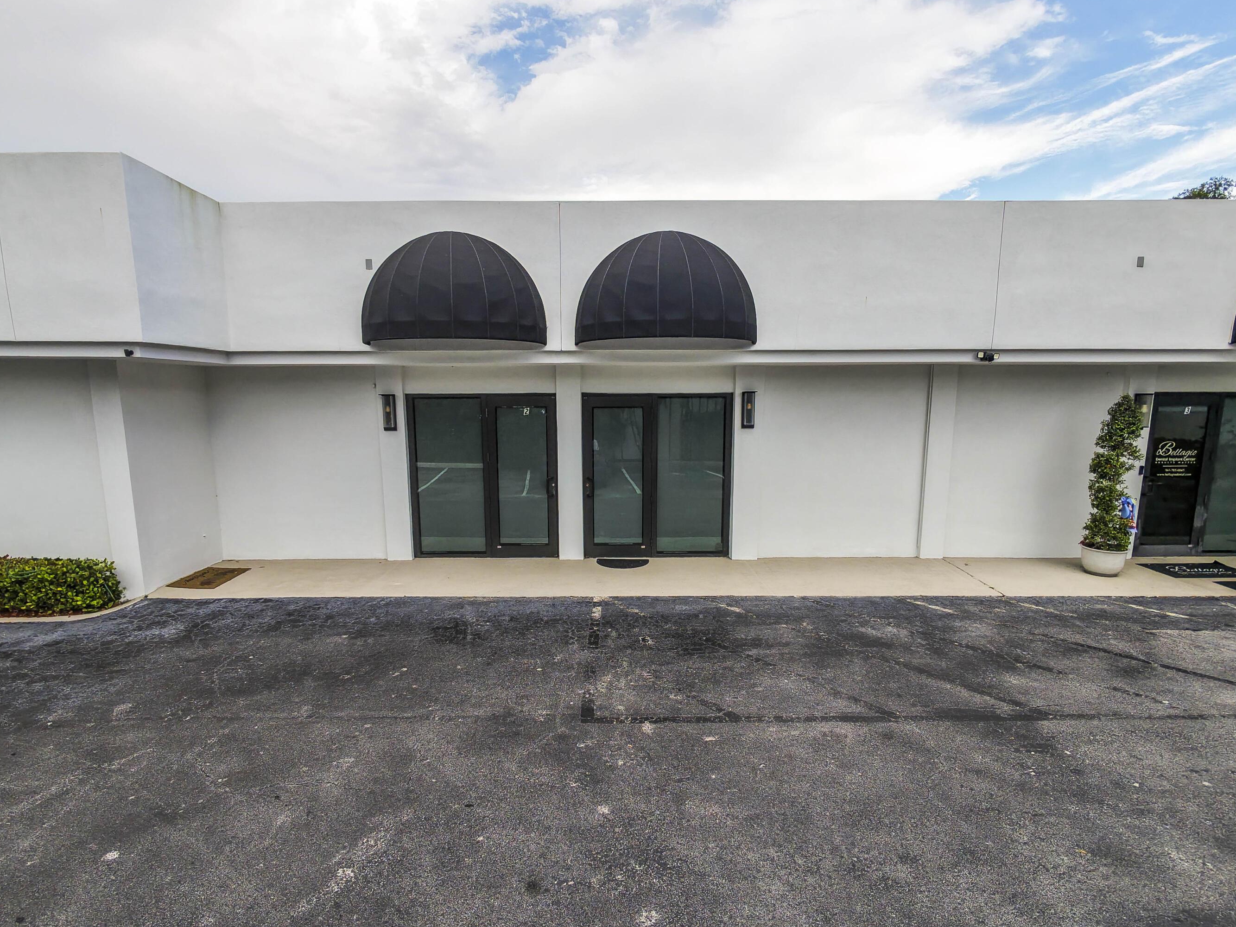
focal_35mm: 18
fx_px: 643
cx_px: 610
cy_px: 508
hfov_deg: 87.8
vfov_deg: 71.4
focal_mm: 3.05
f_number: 2.2
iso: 100
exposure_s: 1/320
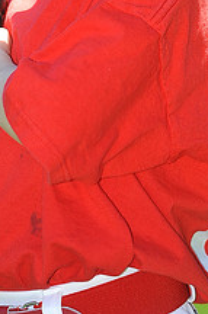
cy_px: -105
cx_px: 55
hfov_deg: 2.5
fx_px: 4685
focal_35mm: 538
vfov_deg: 3.8
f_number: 4.5
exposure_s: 1/640
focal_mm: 200
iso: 200
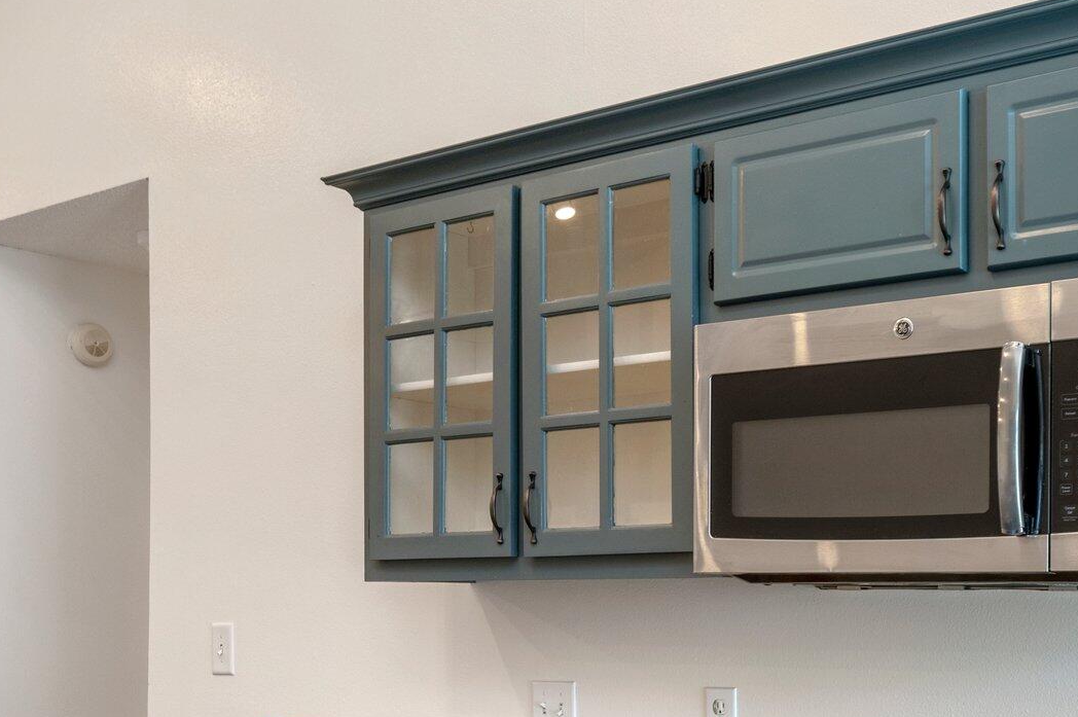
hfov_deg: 43.7
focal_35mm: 44
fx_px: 1316
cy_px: 605
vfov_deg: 29.6
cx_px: 748
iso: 400
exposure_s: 1/30
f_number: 9
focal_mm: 22.5
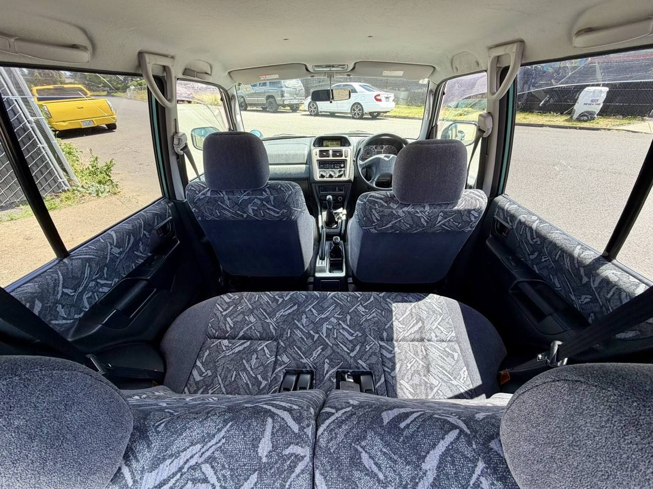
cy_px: 244
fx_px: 264
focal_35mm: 14
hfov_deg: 102.1
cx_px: 326
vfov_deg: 85.7
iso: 64
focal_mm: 2.22
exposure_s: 1/121
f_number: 2.2
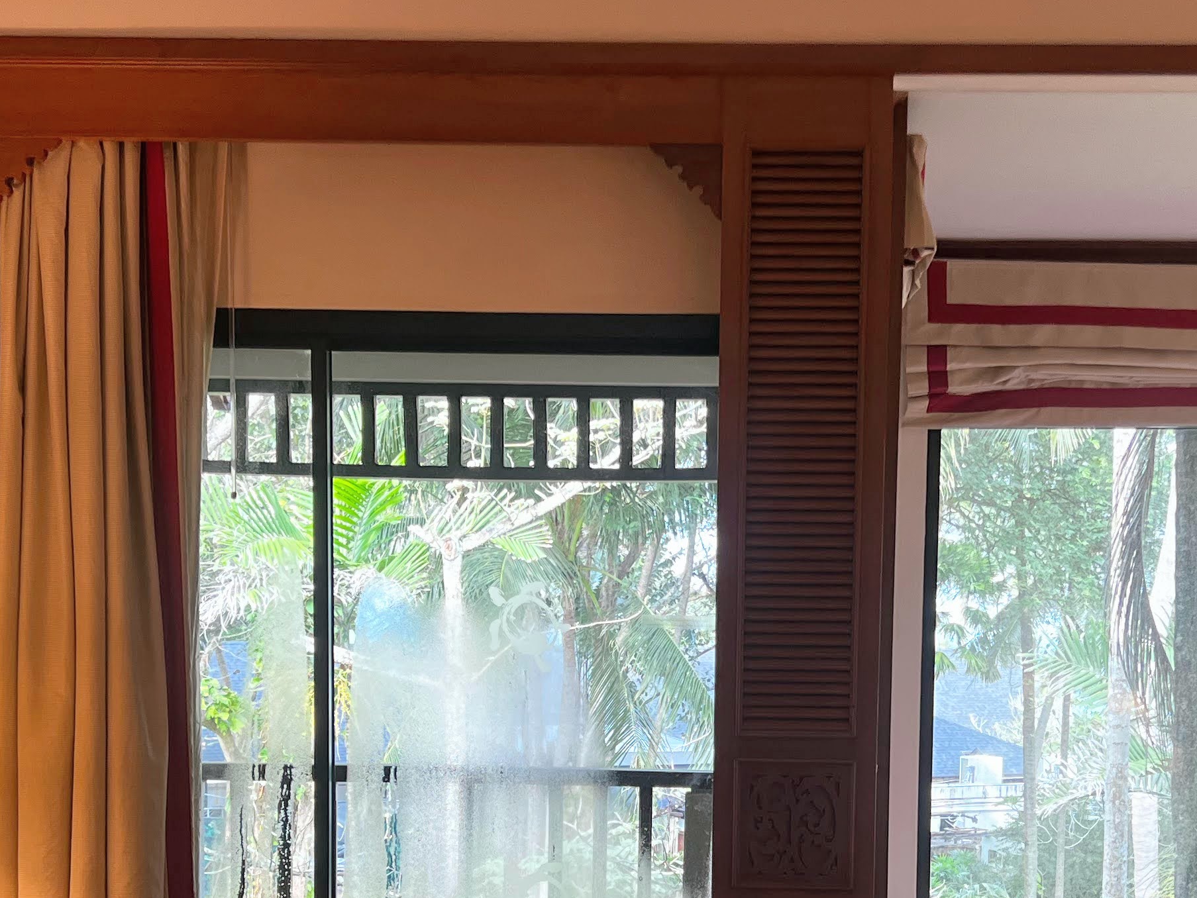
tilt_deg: -4.1
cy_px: 815
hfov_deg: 33.2
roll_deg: +0.0
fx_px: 2006
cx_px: 646
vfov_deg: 24.5
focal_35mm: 58
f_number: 1.5
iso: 80
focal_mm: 5.7
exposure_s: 1/121
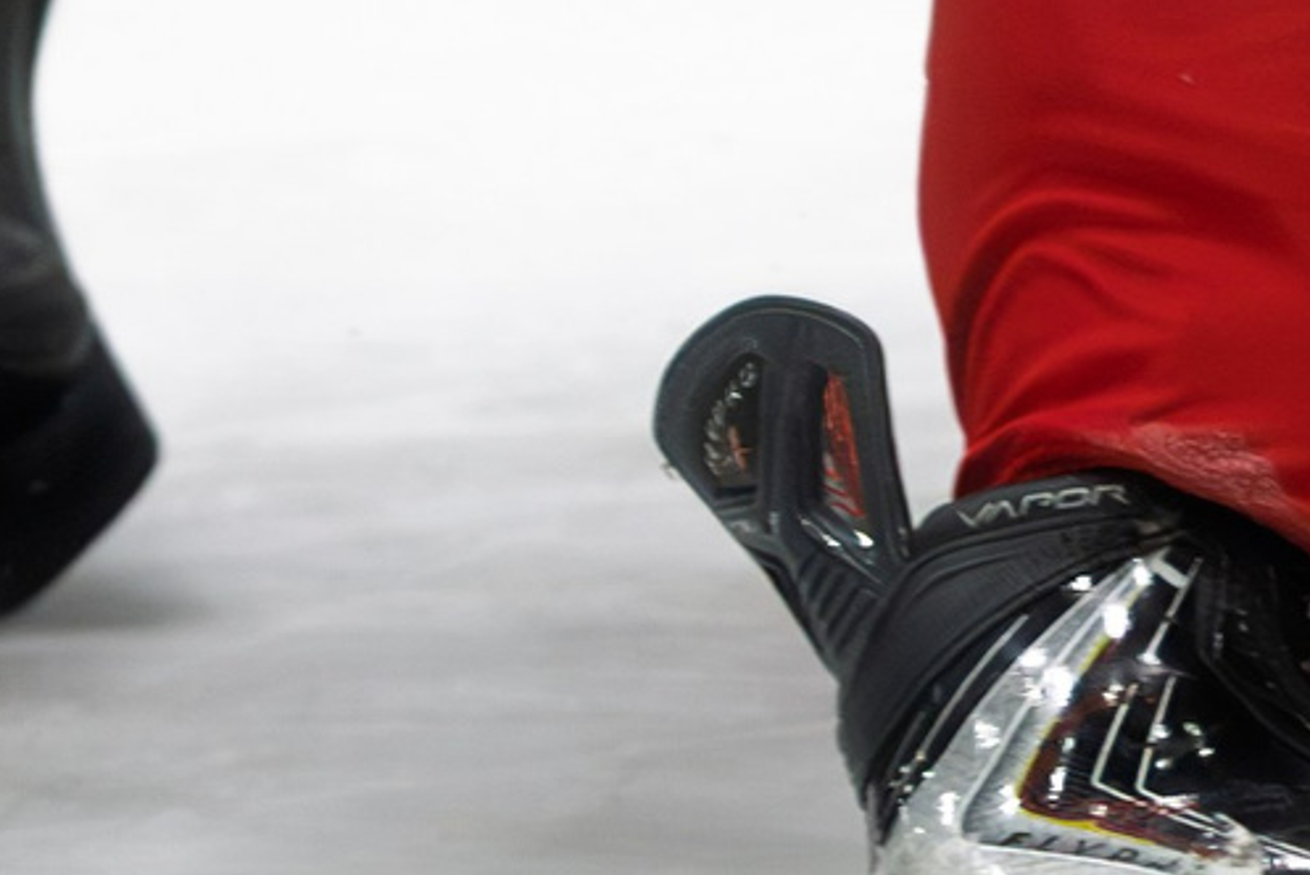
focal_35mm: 827
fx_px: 30110
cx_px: 1818
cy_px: -232
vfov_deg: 1.7
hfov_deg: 2.5
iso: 1800
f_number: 4
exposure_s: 1/1000
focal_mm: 120
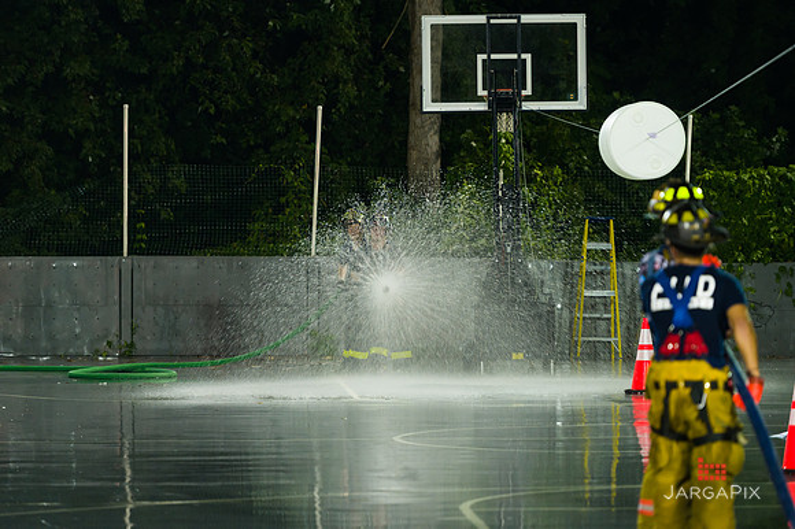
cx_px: 398
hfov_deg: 12.5
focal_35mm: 165
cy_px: 264
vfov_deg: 8.3
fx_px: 3642
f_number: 3.2
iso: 1600
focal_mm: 165
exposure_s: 1/125
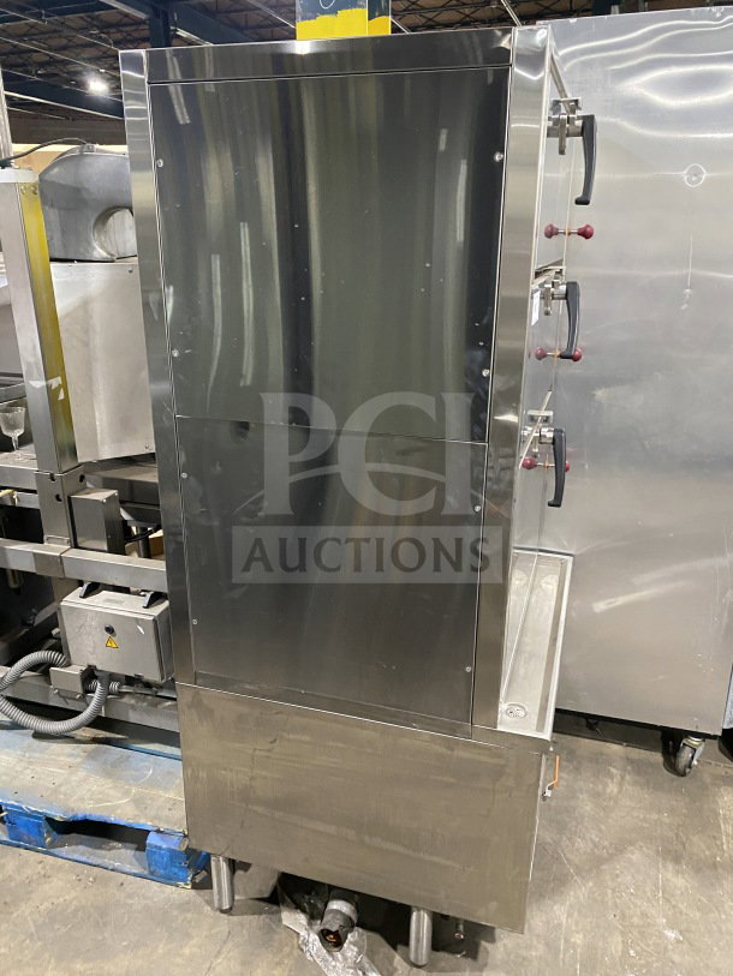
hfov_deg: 53.1
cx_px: 366
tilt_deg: -17.2
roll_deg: -1.2
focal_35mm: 26
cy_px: 488
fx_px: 734
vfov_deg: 67.3
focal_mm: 4.25
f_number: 1.8
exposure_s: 1/47
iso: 500
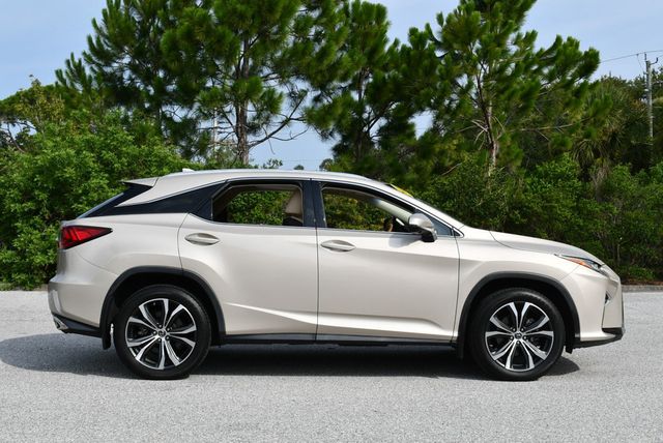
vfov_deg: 28.1
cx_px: 332
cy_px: 222
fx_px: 885
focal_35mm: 48
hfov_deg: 41.1
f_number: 8
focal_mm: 24
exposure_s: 1/250
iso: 100
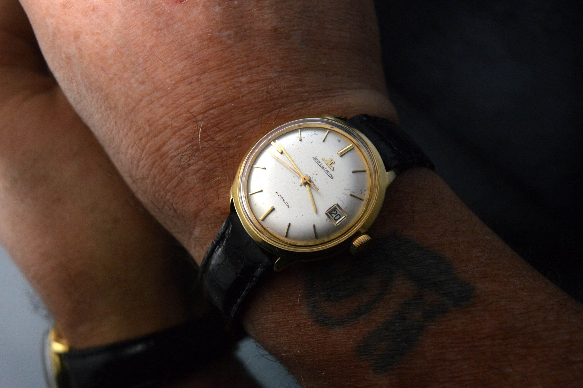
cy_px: 194
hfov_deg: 41.1
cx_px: 292
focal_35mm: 48
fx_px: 777
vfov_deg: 28.0
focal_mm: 32
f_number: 7.1
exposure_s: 1/200
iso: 800
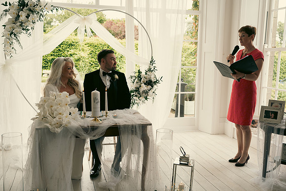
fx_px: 294
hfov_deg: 51.9
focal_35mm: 37
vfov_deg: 36.0
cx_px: 143
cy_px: 96
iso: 125
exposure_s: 1/160
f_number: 3.5
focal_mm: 37
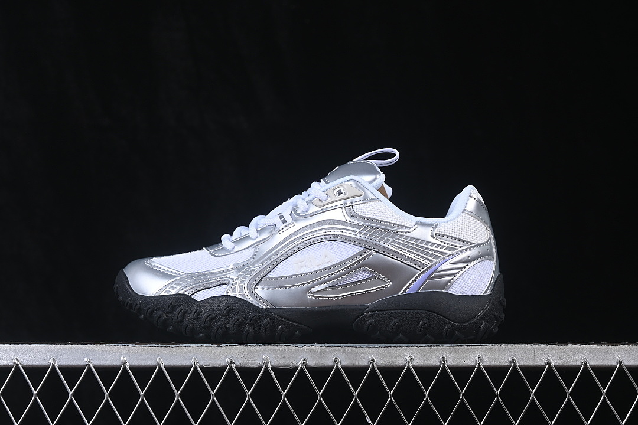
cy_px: 212
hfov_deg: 27.0
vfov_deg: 18.2
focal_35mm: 75
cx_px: 319
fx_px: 1329
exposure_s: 1/80
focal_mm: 50
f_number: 8
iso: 160
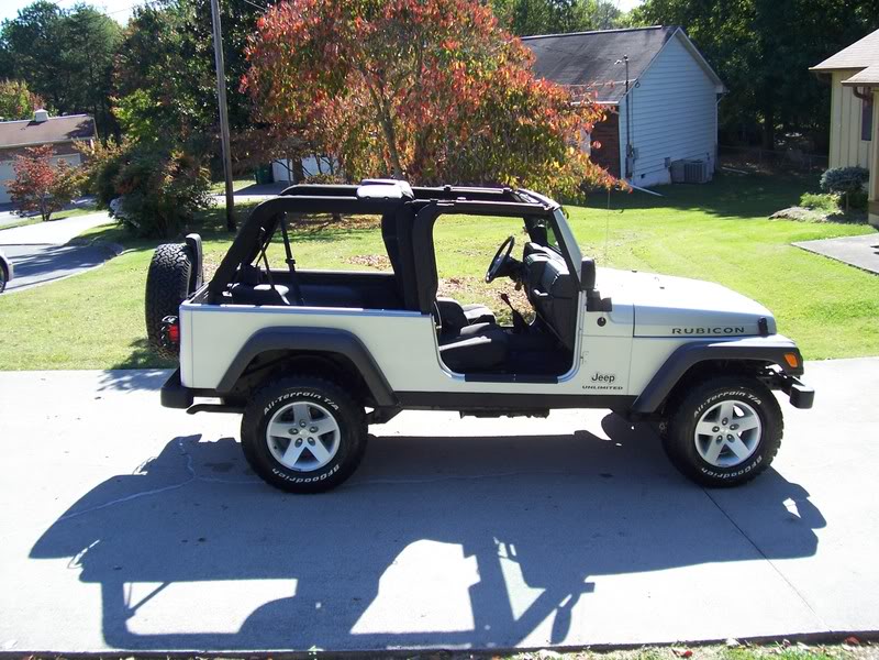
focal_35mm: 34
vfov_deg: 41.8
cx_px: 440
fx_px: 863
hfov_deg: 54.0
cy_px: 330
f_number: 2.7
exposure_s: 1/750
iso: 80
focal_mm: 5.6
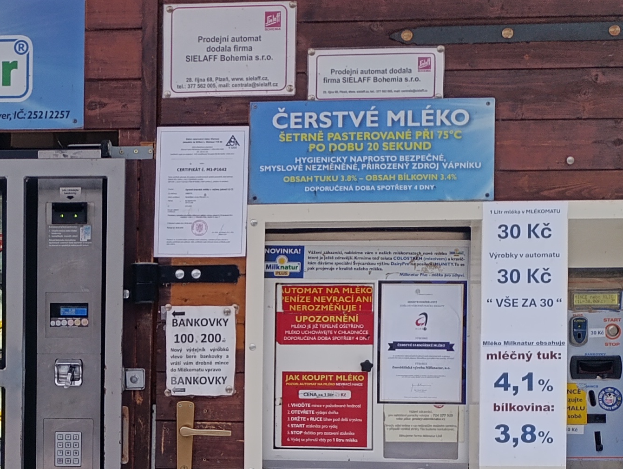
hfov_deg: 26.8
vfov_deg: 20.7
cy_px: 410
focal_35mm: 70
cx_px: 57
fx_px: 1261
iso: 100
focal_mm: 6.14
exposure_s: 1/100
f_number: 1.6
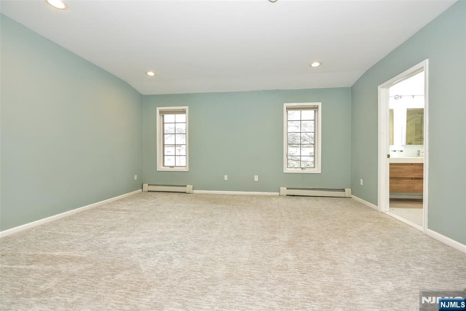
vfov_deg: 77.3
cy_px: 156
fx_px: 194
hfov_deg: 100.4
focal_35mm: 15
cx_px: 233
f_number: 4.5
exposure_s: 1/80
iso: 800
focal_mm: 15
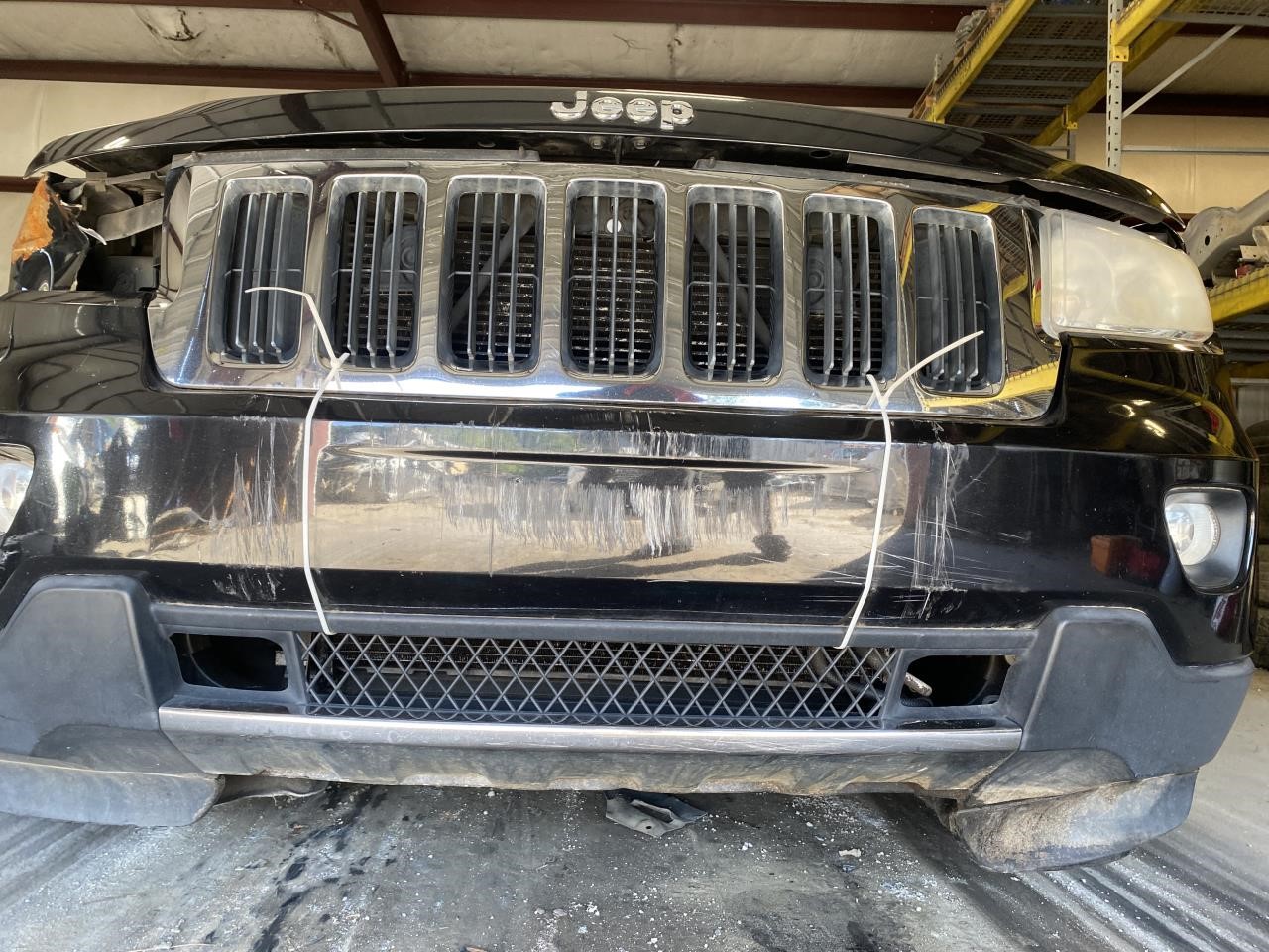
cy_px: 476
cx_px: 634
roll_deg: -2.0
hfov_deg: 67.3
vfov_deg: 53.1
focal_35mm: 26
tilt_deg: +1.3
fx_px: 953
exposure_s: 1/121
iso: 125
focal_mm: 4.25
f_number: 1.8
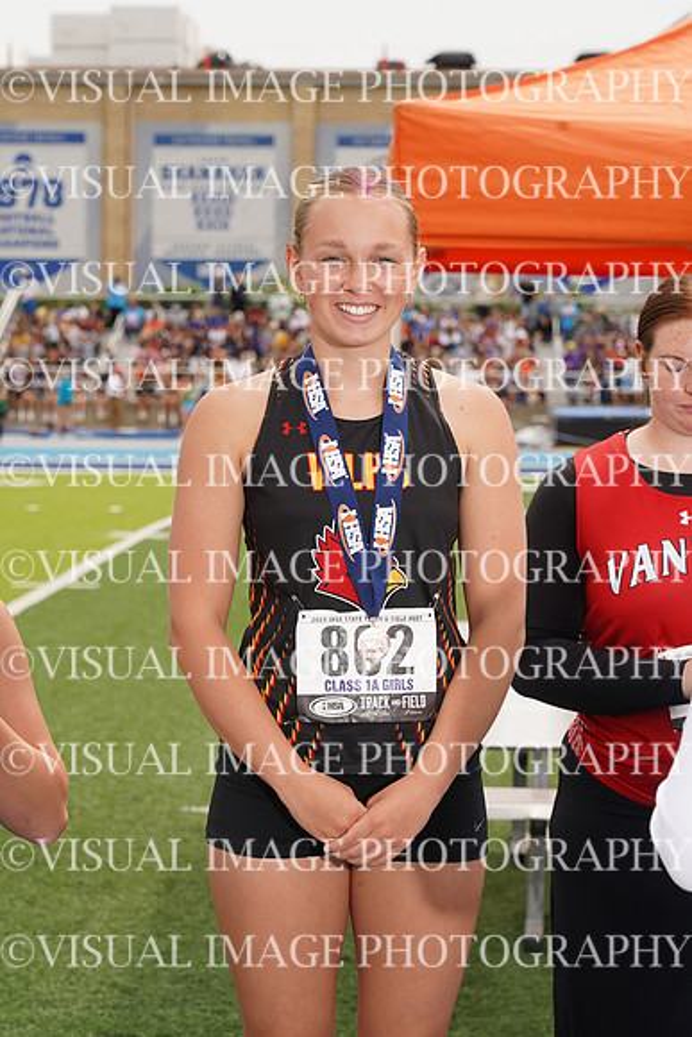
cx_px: 346
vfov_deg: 19.5
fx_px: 3025
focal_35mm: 105
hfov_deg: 13.0
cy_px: 518
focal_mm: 105
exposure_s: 1/200
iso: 100
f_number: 8
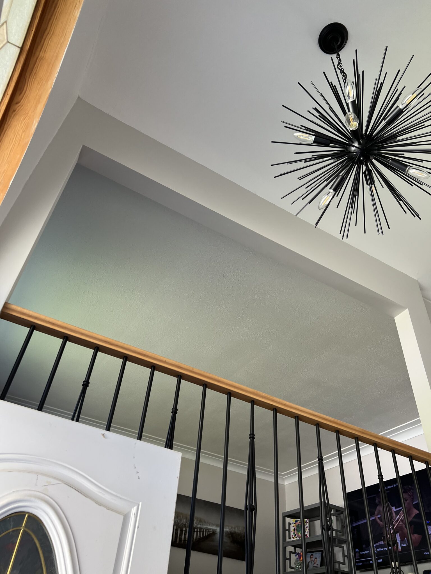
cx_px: 216
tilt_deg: +41.0
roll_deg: -6.8
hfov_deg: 53.1
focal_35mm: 26
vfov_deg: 67.3
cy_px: 287
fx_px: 432
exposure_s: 1/121
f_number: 1.5
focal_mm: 5.7
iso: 100
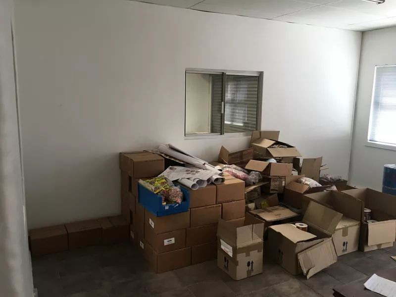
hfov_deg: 61.7
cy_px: 148
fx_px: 332
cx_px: 198
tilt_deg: -8.7
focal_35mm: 29
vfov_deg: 48.2
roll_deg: -0.5
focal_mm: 4.15
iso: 25
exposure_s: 1/33
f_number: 2.2
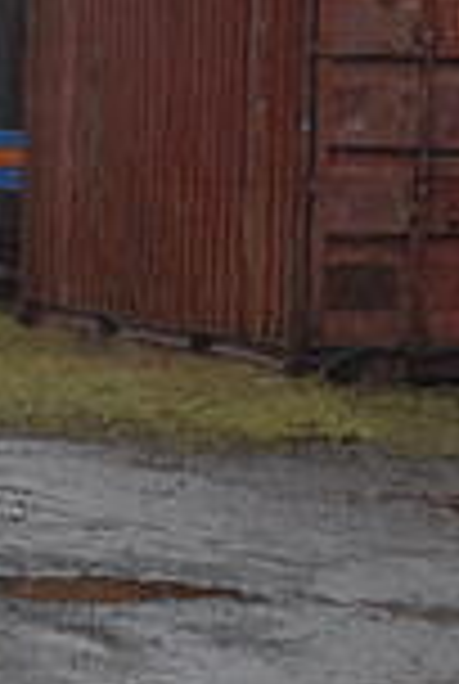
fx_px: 5349
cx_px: -22
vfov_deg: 7.2
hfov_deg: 4.9
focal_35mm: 281
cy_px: 1102
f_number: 6.3
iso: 400
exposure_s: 1/160
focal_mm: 34
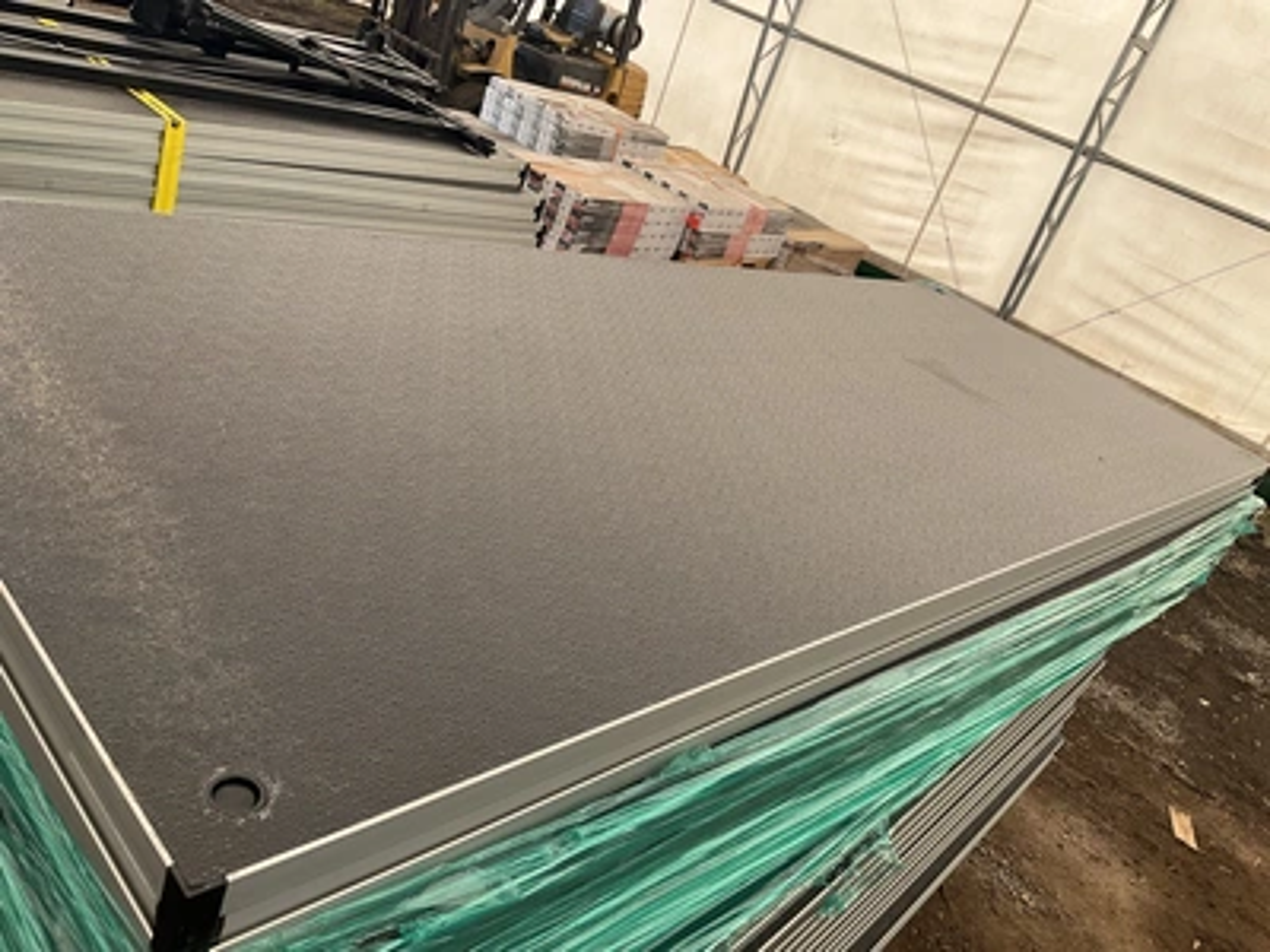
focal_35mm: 29
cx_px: 635
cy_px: 476
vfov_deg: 48.2
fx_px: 1064
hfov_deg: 61.7
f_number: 1.8
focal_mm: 3
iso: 20
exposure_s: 1/209
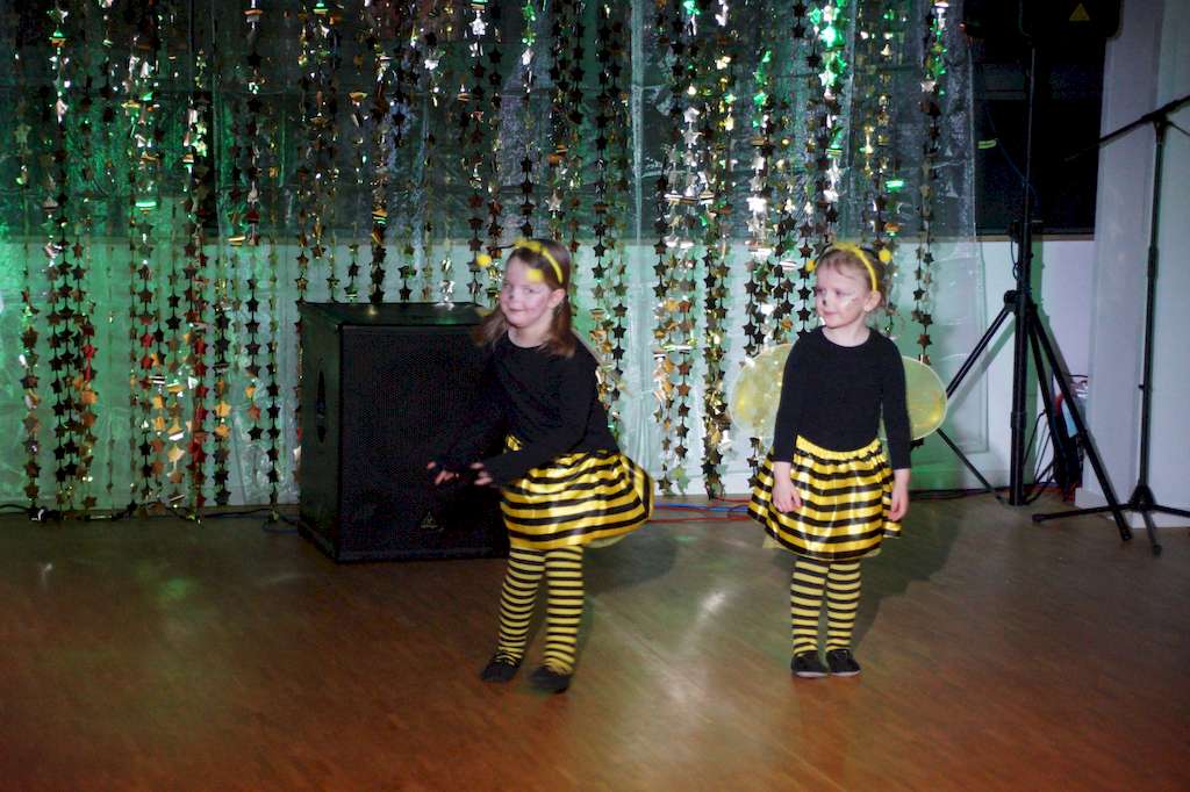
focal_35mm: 90
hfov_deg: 22.6
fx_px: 2974
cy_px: 396
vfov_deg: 15.2
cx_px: 595
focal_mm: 60
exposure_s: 1/125
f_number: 5
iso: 3200
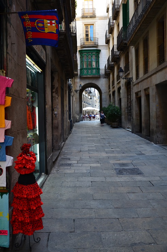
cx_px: 84
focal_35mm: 33
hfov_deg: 39.8
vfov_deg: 57.3
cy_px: 126
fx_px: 231
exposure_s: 1/160
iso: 500
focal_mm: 22
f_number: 4
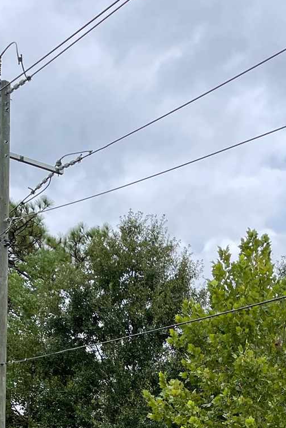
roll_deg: -1.2
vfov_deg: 21.3
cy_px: 622
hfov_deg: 16.5
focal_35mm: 82
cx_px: 227
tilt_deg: -2.0
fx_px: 977
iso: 32
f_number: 1.6
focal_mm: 4.2
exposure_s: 1/558
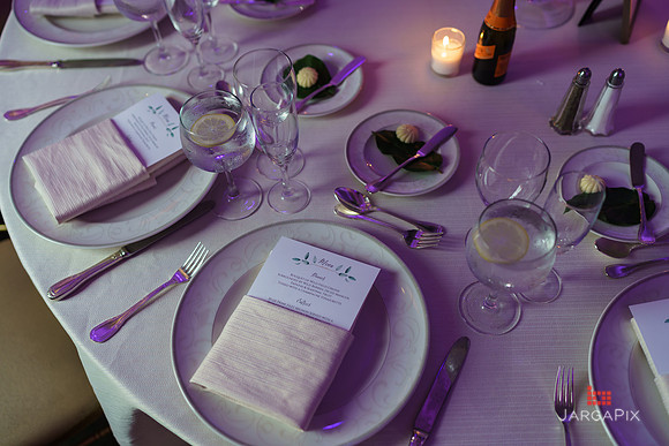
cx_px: 334
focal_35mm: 35
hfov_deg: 54.4
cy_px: 223
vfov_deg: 37.9
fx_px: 651
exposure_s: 1/80
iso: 250
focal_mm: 35
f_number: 2
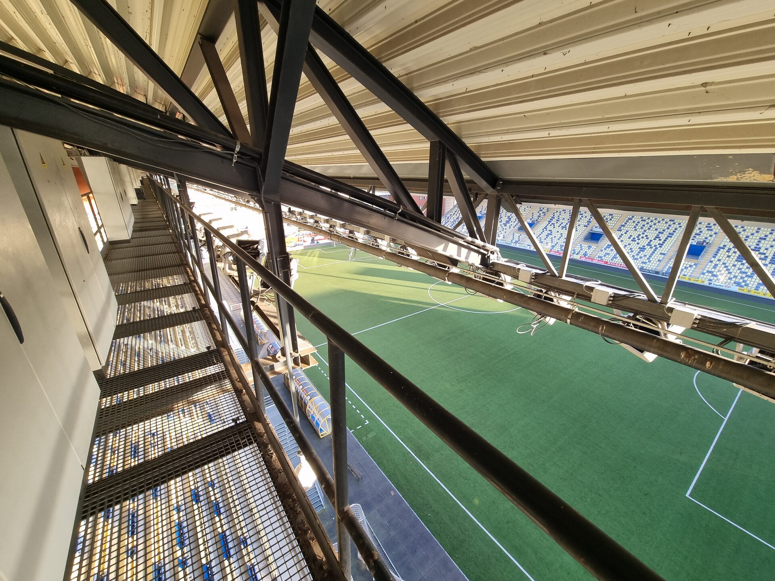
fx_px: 291
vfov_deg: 89.9
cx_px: 388
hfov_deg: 106.2
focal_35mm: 13
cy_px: 290
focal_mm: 2.2
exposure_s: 1/100
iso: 80
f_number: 2.2
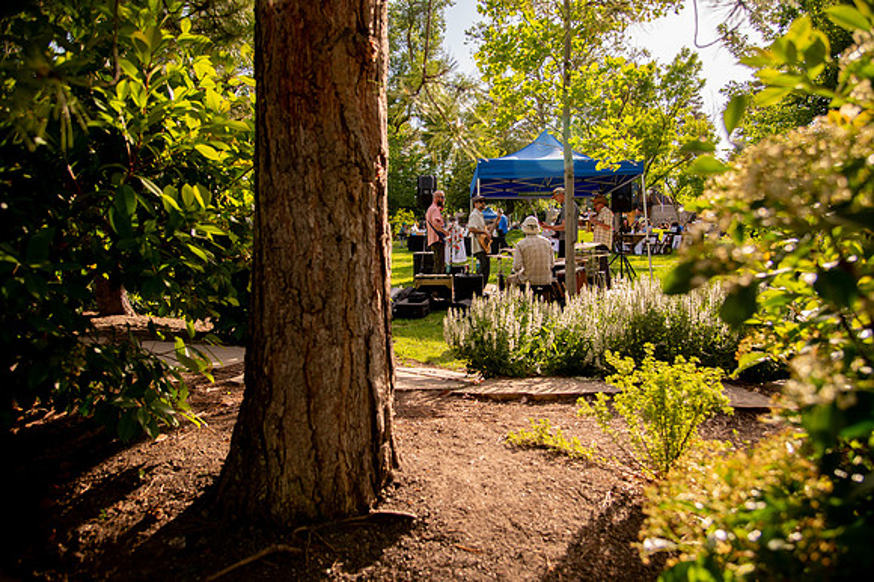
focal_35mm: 24
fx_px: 582
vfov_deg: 53.1
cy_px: 291
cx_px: 437
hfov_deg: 73.8
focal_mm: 24
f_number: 4
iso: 400
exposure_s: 1/1600
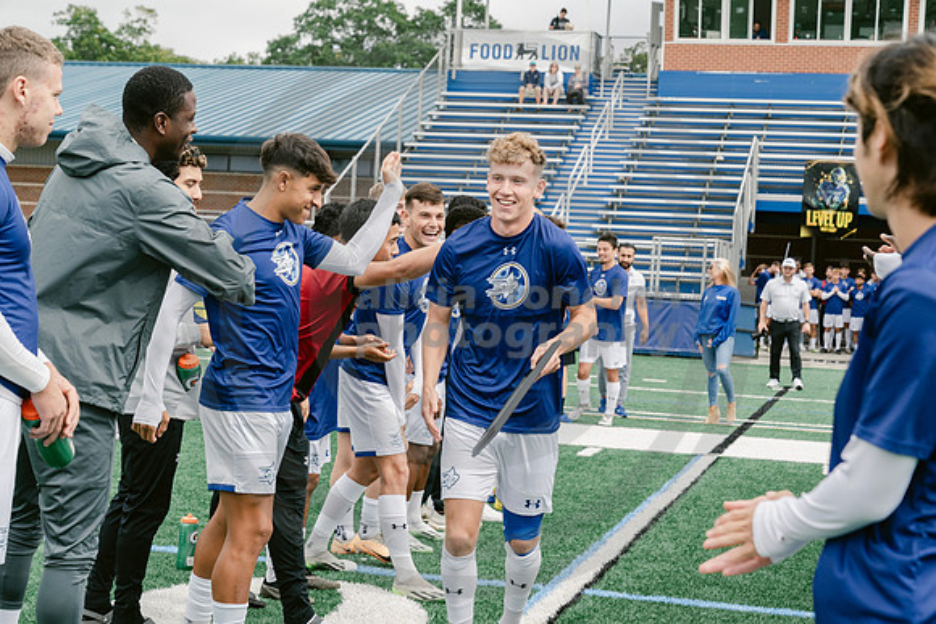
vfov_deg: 21.9
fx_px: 1612
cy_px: 312
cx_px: 468
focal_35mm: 62
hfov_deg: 32.4
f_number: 5.6
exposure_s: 1/500
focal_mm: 62
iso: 400
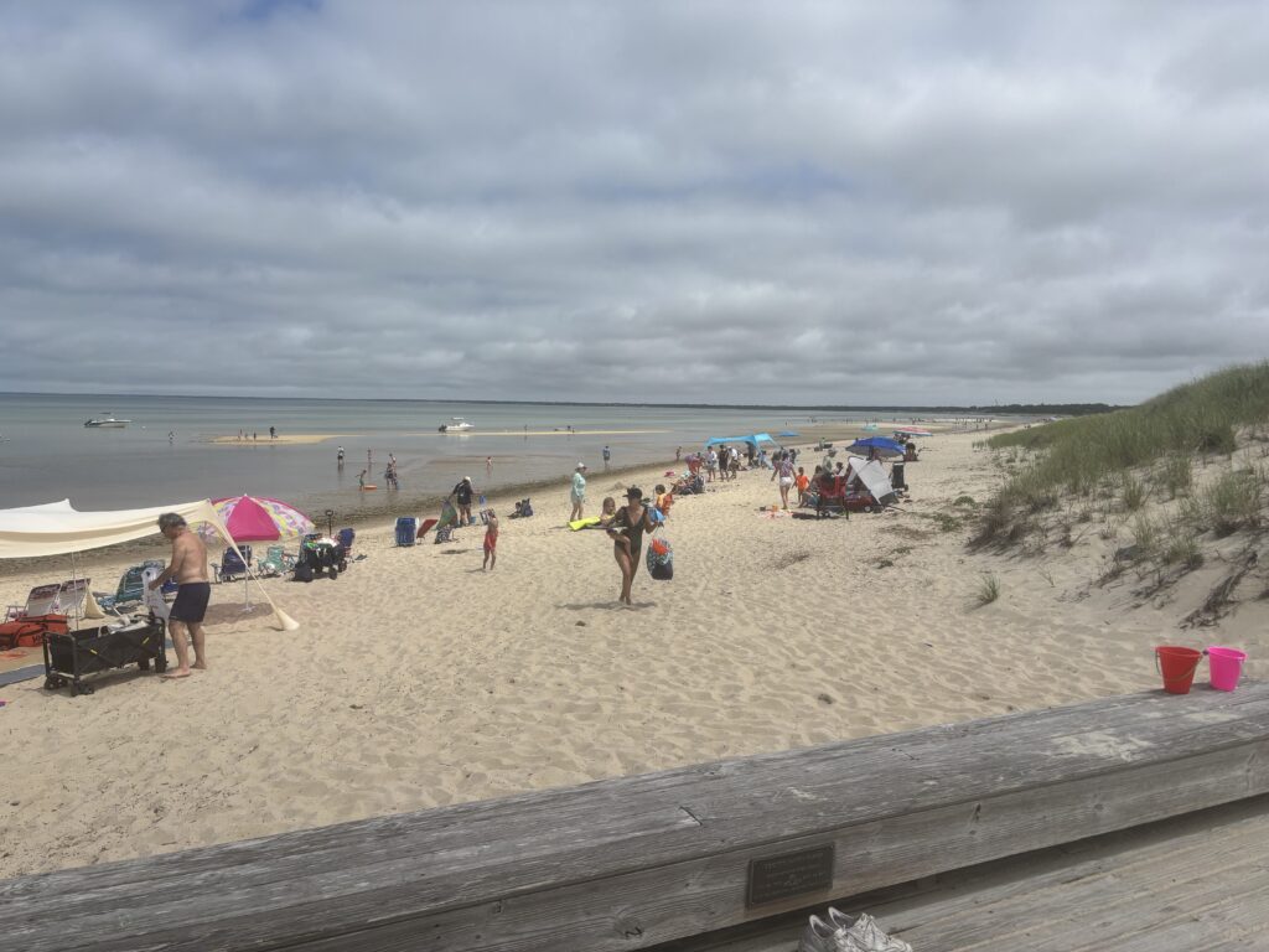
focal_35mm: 26
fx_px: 953
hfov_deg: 67.3
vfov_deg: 53.1
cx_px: 634
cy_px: 476
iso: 50
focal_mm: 5.96
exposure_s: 1/9091
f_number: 1.6
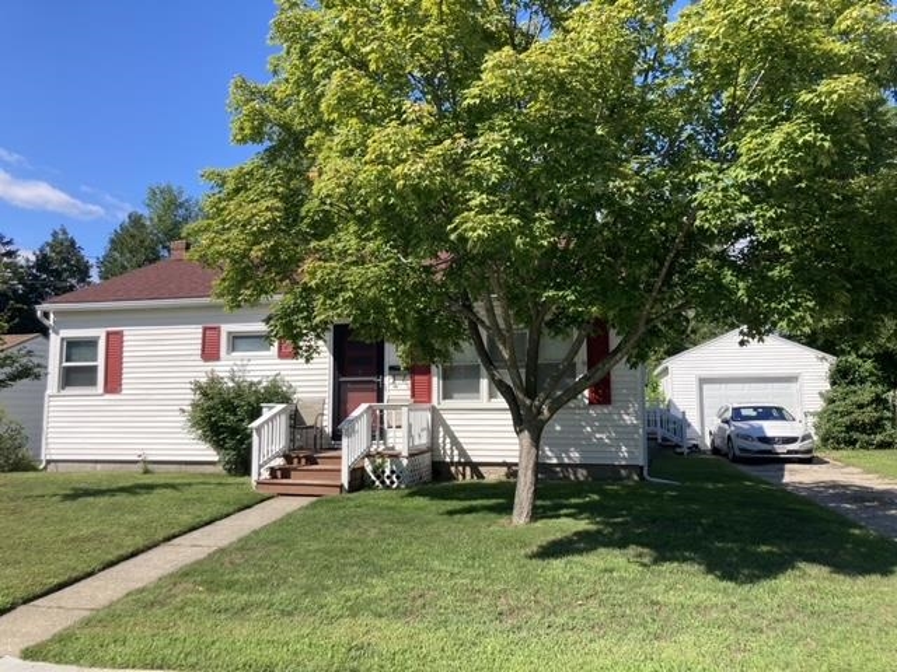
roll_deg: +0.3
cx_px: 448
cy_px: 336
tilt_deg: +7.1
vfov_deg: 49.7
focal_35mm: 28
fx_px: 726
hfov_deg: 63.4
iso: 20
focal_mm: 3.99
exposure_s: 1/1453
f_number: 1.8
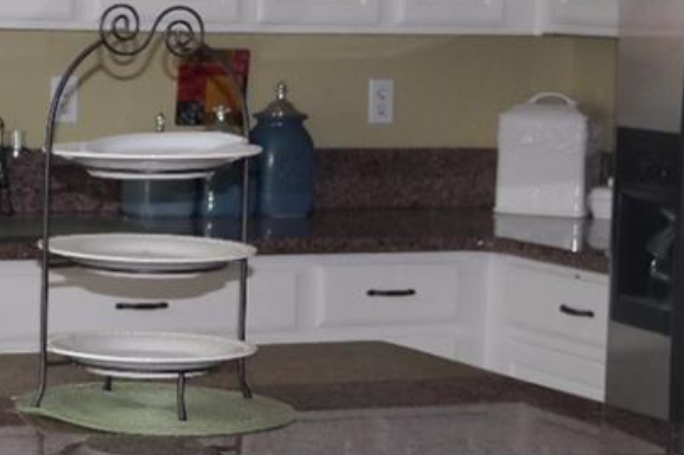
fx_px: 2316
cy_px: 189
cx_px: -13
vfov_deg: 11.2
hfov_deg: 16.4
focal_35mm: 122
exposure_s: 1/40
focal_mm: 22
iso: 400
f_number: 3.5
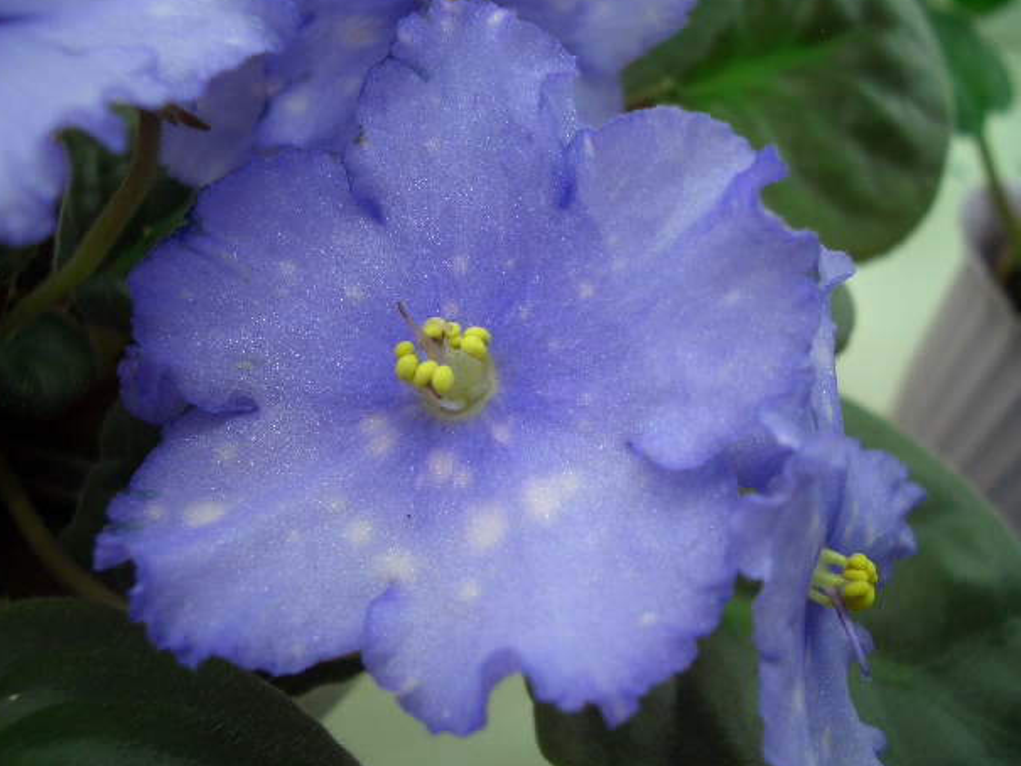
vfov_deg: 38.7
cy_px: 380
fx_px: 1092
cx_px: 521
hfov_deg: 50.1
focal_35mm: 37
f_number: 2.6
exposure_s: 1/60
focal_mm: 5.8
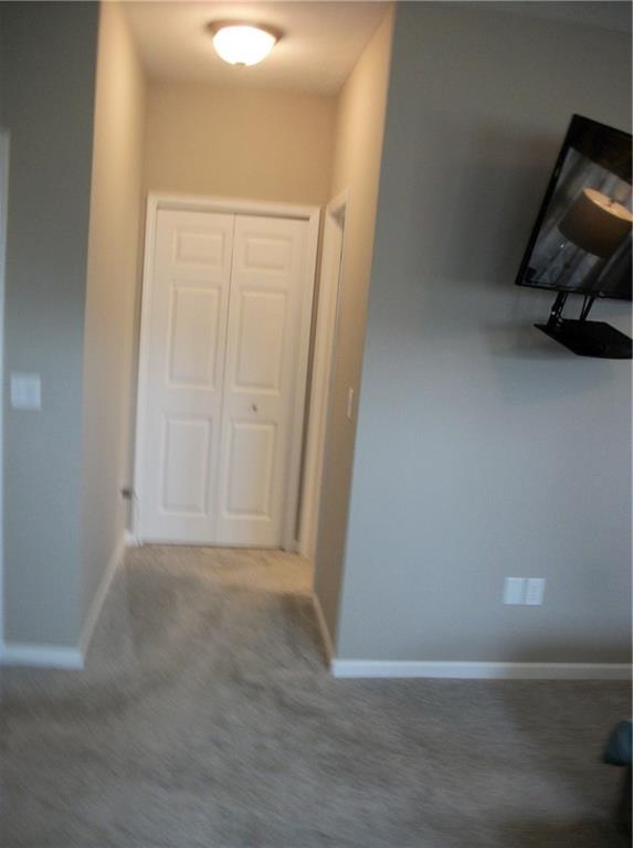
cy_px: 424
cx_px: 316
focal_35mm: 32
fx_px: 783
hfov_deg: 44.0
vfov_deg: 56.9
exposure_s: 1/30
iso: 160
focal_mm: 5.7
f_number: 2.9
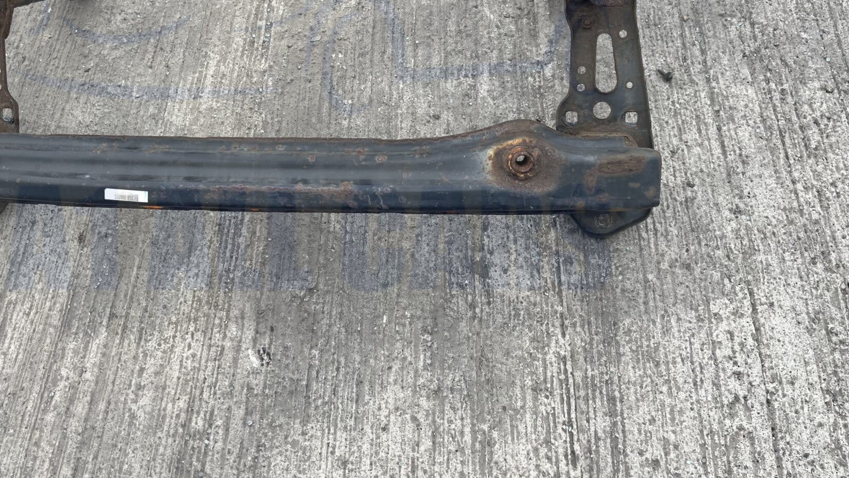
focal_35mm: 35
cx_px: 328
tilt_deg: -57.0
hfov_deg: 56.1
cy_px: 122
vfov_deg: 33.1
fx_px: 788
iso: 50
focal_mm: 5.1
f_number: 1.6
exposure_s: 1/615
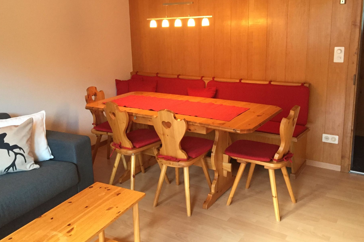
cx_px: 175
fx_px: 344
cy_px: 103
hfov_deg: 55.8
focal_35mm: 34
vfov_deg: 38.8
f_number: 2.2
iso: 250
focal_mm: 4.15
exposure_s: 1/20
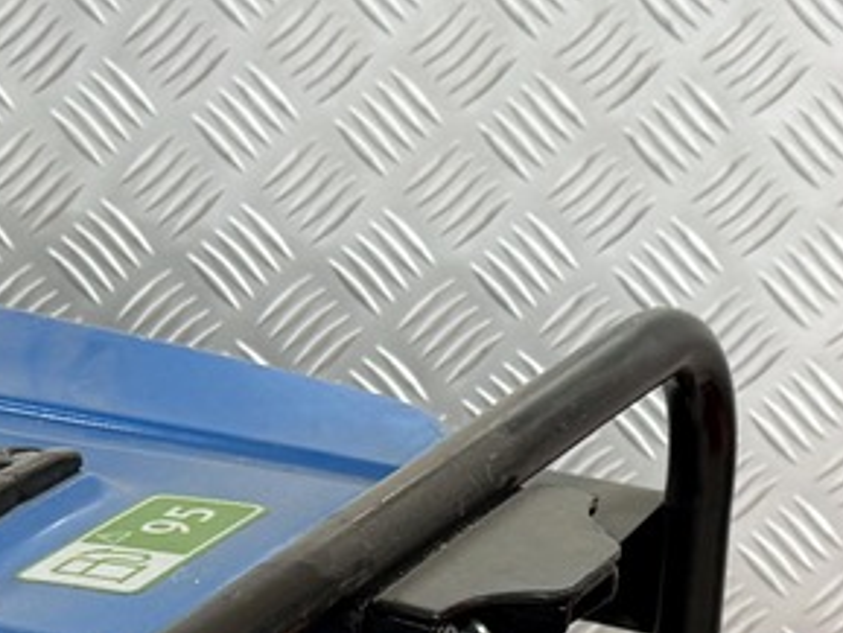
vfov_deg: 10.8
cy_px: 933
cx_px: 190
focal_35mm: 133
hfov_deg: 14.7
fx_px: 3240
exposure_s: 1/100
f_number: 1.78
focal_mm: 6.76
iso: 200
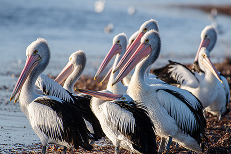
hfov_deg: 2.3
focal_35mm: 898
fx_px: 5762
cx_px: 133
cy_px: 86
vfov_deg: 1.5
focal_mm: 500
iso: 90
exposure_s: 1/320
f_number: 5.6
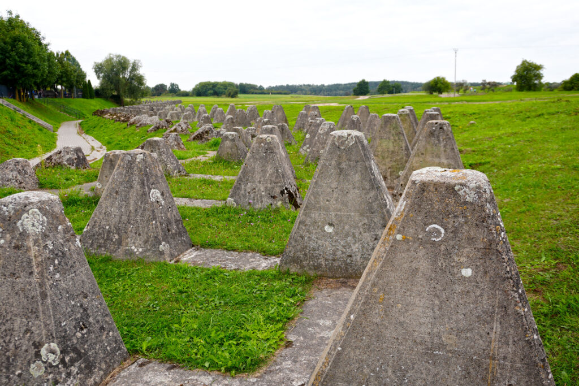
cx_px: 290
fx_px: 483
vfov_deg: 43.6
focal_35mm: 30
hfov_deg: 61.9
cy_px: 193
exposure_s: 1/160
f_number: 5
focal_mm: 20
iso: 100
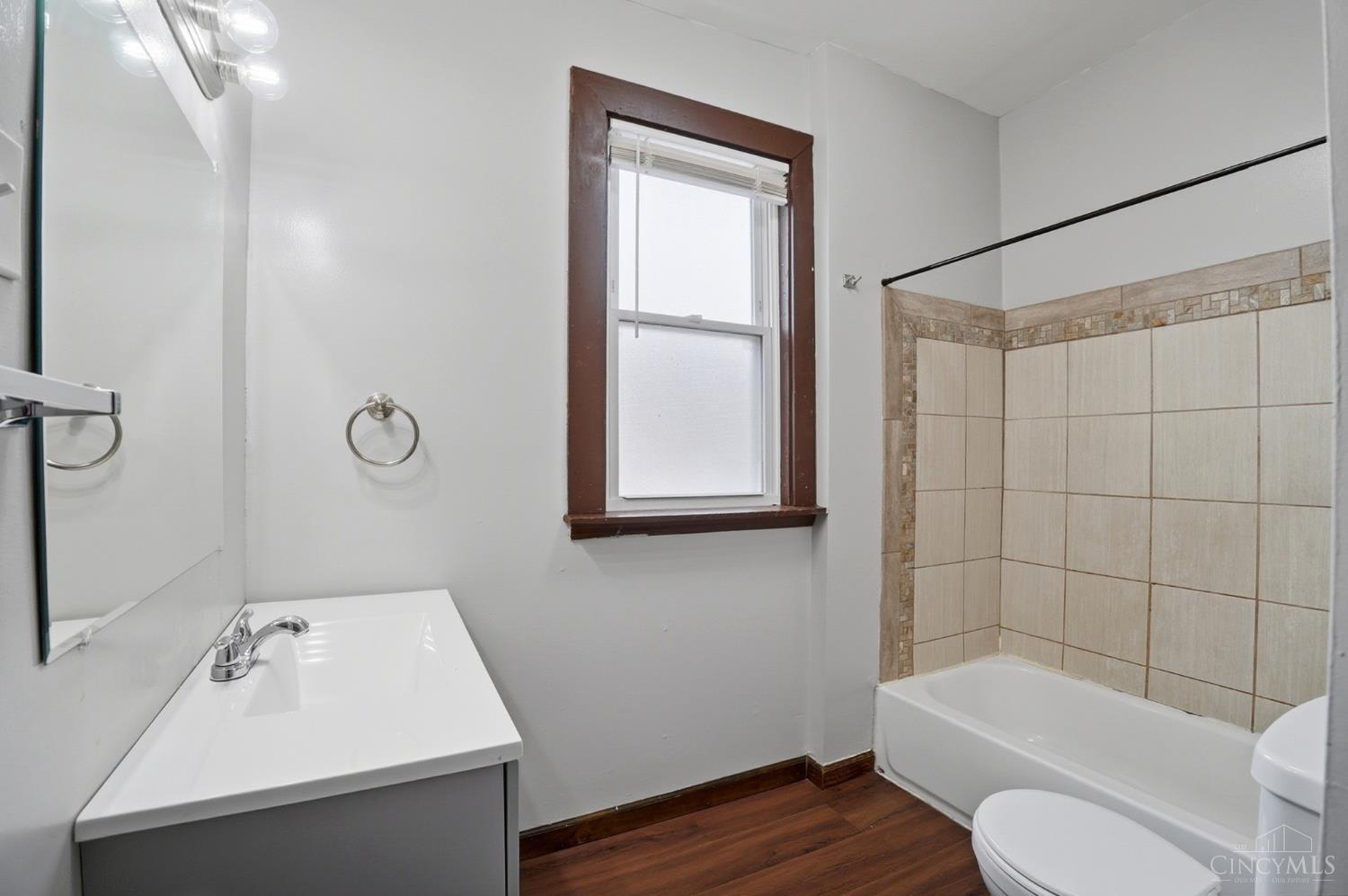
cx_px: 674
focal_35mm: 15
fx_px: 561
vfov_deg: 77.2
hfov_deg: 100.4
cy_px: 448
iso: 100
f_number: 4
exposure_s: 1/640
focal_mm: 10
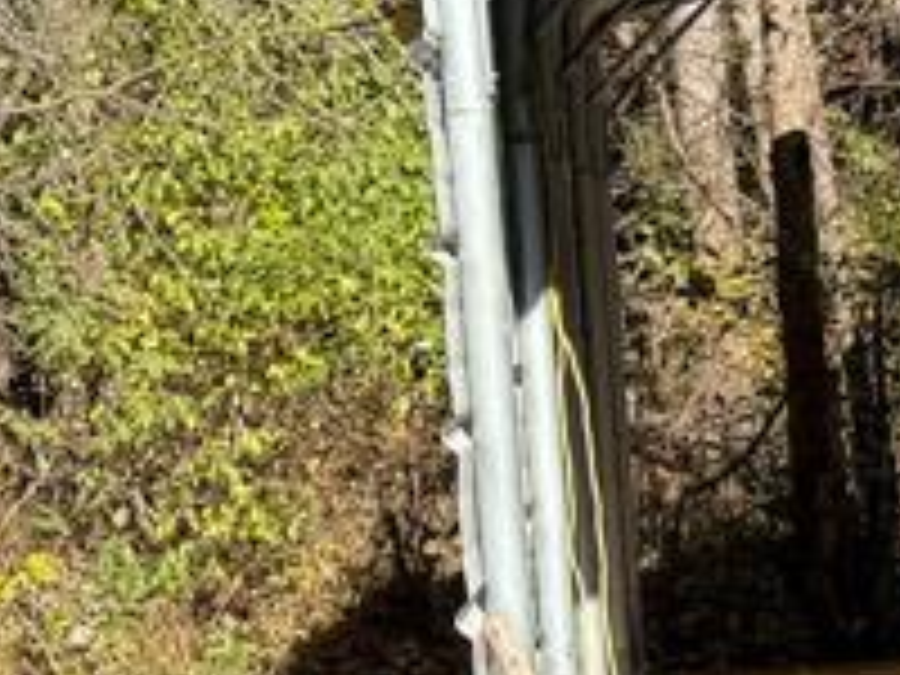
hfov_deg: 14.0
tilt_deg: -7.0
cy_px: 468
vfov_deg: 12.0
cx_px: 1688
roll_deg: +2.7
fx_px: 3198
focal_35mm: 123
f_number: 1.78
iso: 80
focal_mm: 6.76
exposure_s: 1/1151
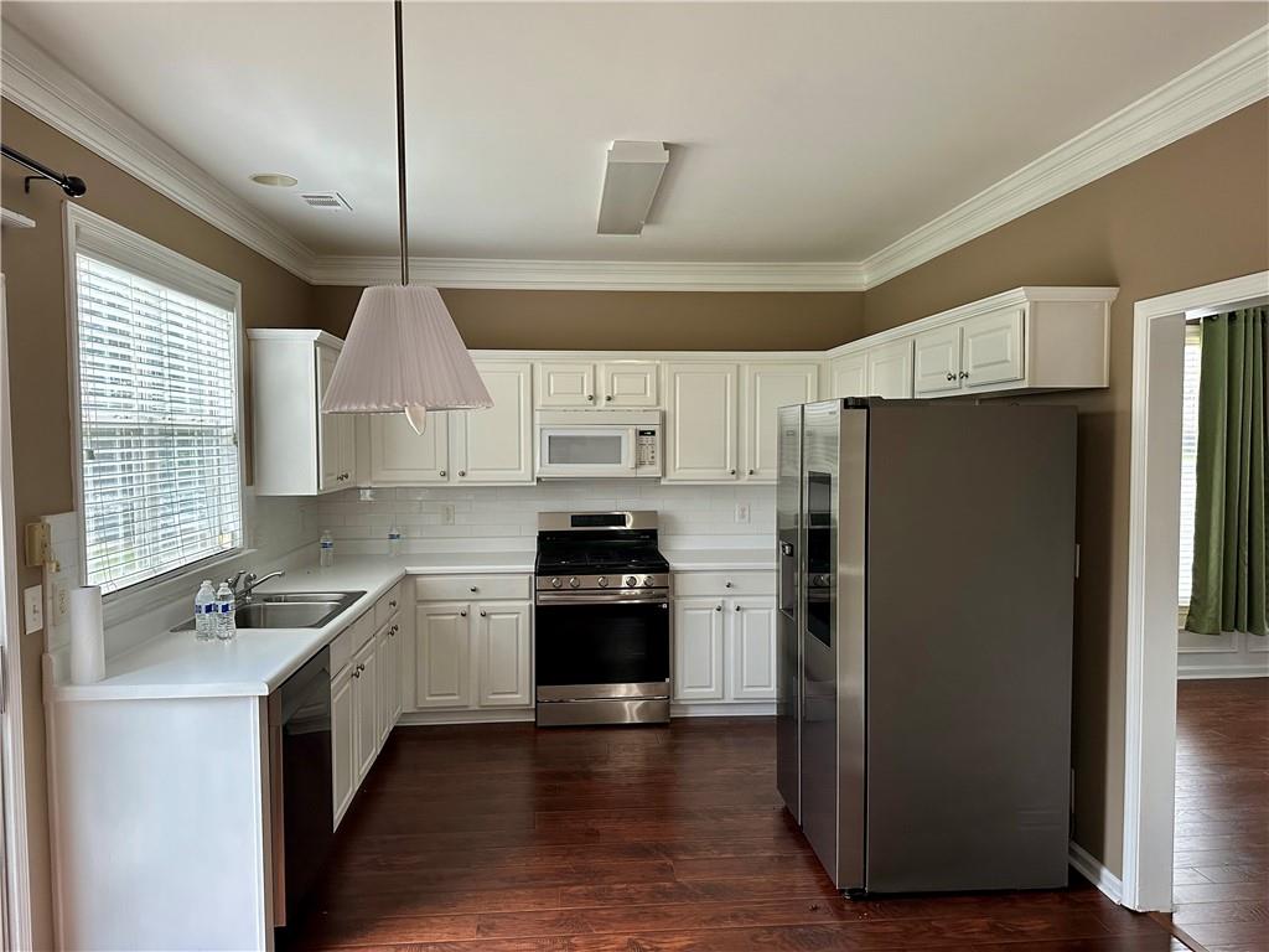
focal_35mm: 24
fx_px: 880
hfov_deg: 71.6
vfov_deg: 56.8
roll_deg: +0.0
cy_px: 476
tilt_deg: -3.5
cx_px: 634
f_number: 1.78
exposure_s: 1/60
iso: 320
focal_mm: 6.86
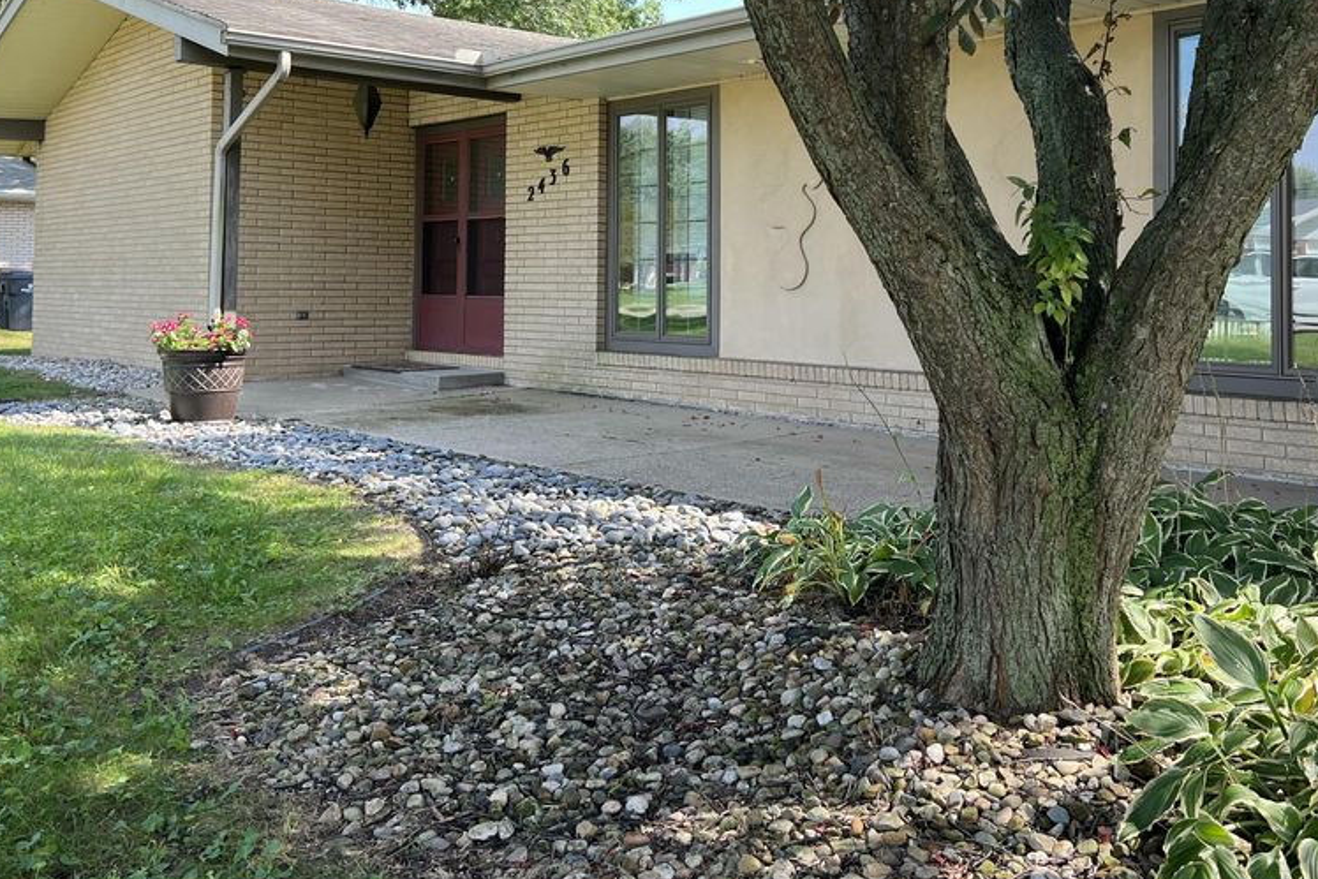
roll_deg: +0.0
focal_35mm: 37
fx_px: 1355
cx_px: 795
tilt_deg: +1.6
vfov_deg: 35.2
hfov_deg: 51.5
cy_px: 229
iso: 50
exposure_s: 1/471
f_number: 1.5
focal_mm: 5.7
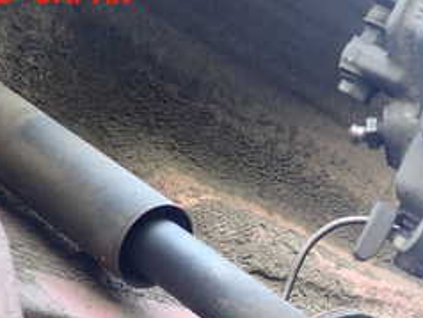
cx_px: 341
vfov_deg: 21.8
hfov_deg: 29.9
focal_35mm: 63
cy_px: 370
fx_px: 771
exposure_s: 1/60
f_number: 2
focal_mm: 4.5
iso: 200
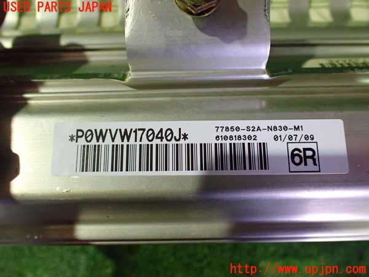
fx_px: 320
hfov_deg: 60.0
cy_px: 138
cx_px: 184
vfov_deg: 46.8
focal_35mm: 30
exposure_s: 1/50
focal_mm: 5.4
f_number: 2.3
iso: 800
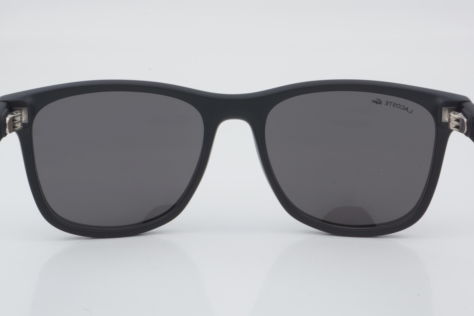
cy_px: 158
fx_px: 1086
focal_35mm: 82
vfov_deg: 16.6
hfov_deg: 24.6
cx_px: 237
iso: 100
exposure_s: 1/3
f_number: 32
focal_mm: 55
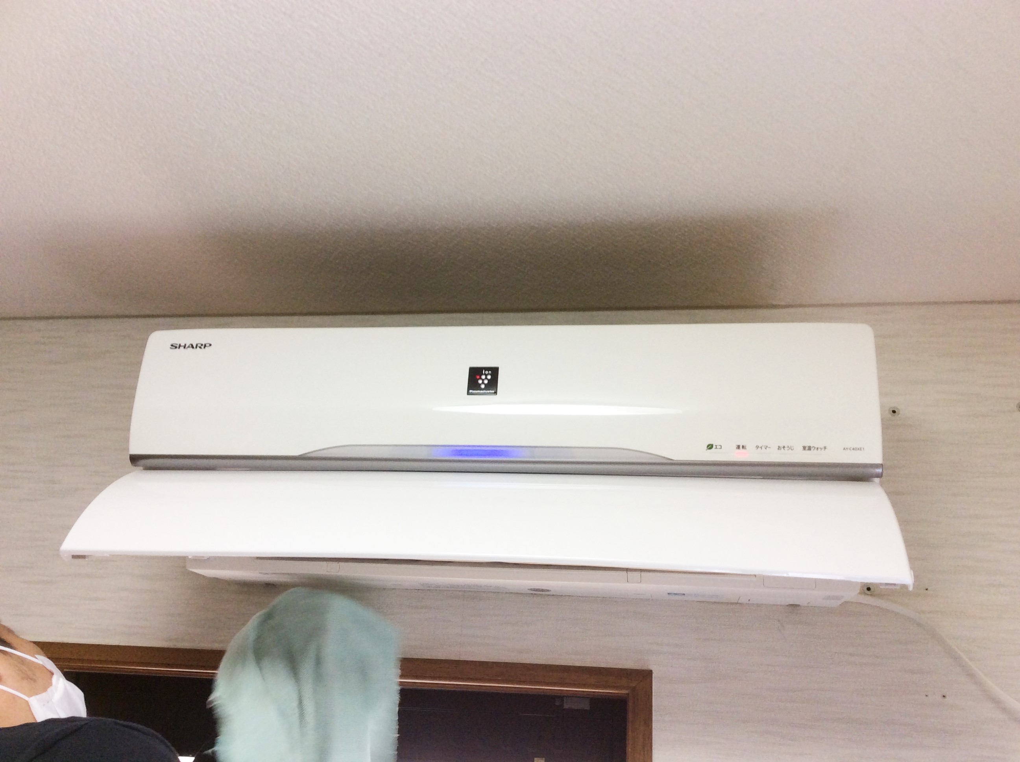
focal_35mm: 32
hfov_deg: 56.9
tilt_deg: +18.8
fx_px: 942
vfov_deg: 44.1
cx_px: 510
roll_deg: -2.7
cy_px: 381
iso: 50
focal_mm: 3.3
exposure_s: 1/24
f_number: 2.4
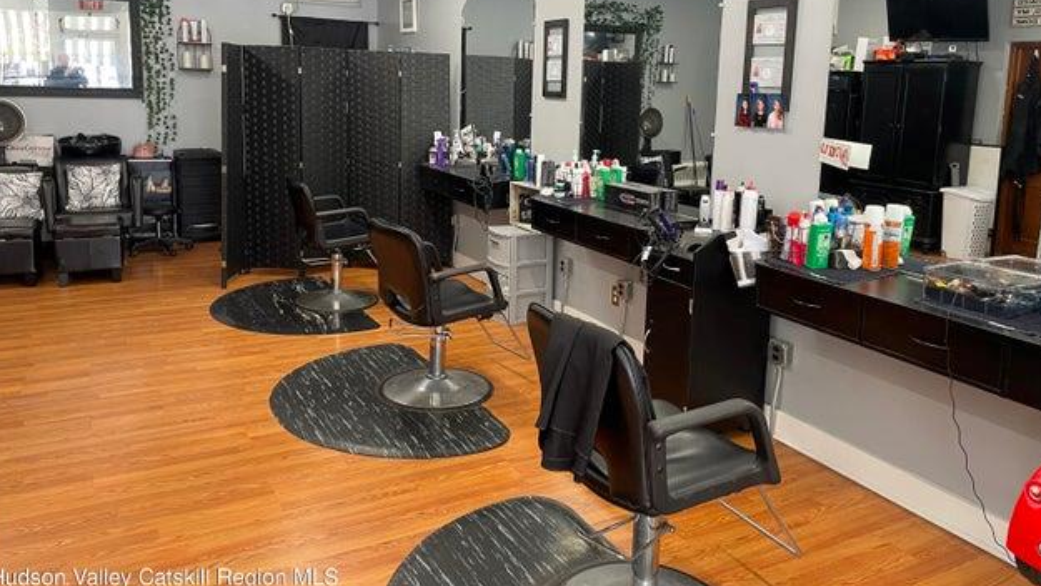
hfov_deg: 66.1
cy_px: 215
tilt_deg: -8.3
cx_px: 520
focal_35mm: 29
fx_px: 801
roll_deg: -1.1
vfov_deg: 39.9
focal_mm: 4.2
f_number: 1.6
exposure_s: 1/60
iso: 125
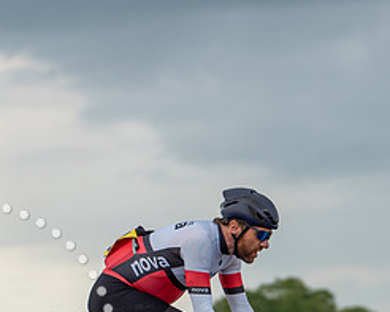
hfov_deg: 8.1
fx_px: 2748
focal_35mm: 238
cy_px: 267
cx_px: 216
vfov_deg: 6.5
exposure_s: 1/500
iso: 250
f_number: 3.2
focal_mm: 104
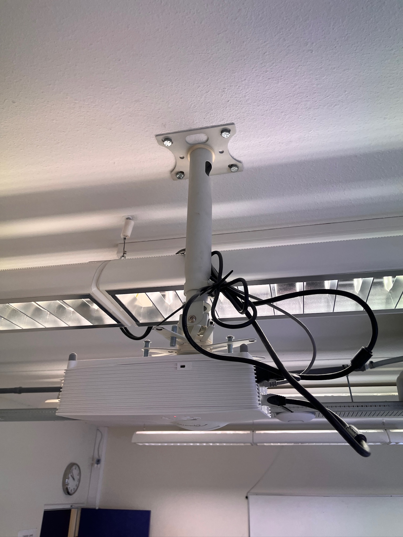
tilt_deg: +30.7
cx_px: 202
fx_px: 404
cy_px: 268
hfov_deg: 53.1
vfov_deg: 67.3
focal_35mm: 26
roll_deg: +0.5
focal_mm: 5.1
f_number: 1.6
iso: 50
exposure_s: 1/100
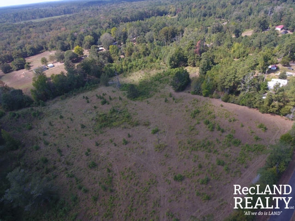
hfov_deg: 81.7
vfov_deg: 66.0
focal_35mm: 20
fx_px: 170
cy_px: 110
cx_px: 148
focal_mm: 3.61
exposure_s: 1/320
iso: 100
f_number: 2.8
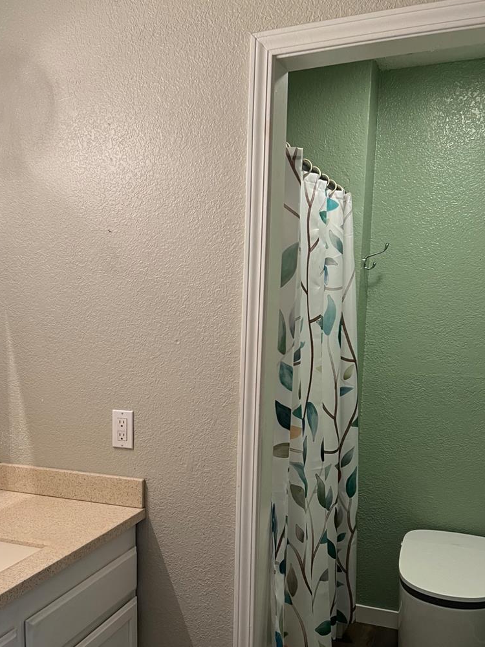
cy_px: 444
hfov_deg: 36.2
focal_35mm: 39
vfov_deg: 46.9
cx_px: 139
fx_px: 729
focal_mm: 5.7
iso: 100
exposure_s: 1/60
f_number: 1.5
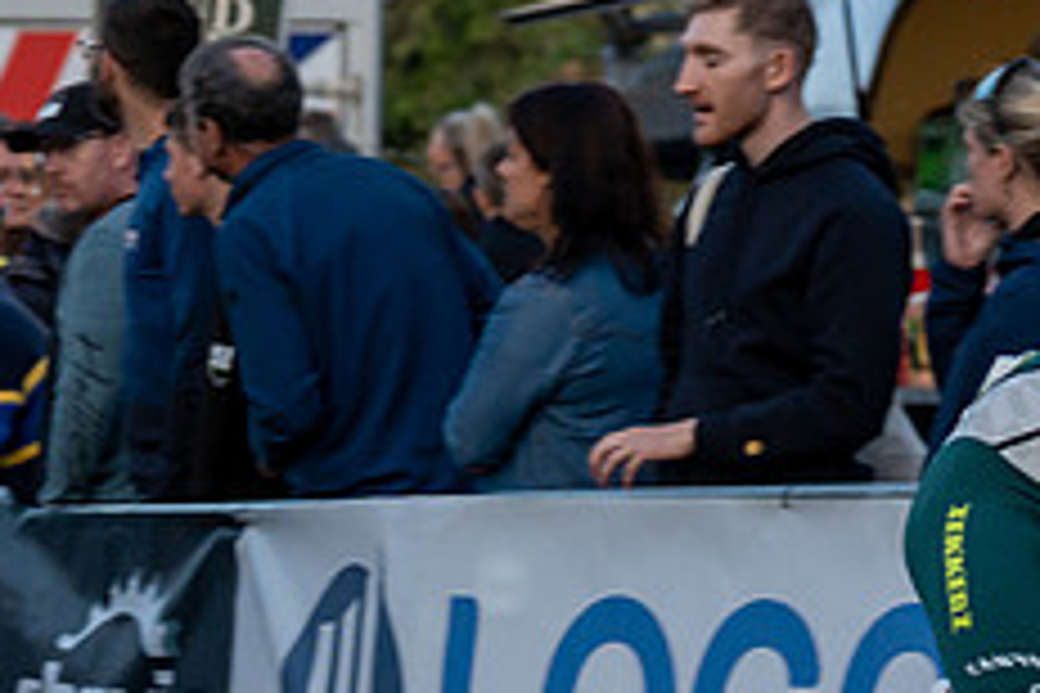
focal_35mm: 260
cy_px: 680
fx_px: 7511
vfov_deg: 5.3
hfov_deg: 7.9
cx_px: -154
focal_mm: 86
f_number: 3.2
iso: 1000
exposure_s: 1/640
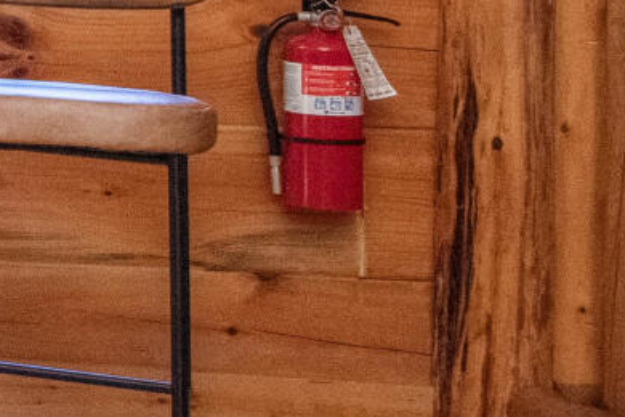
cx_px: -1756
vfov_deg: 10.7
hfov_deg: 8.7
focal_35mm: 123
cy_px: -207
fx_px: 2135
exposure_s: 1/200
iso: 500
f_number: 9
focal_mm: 16
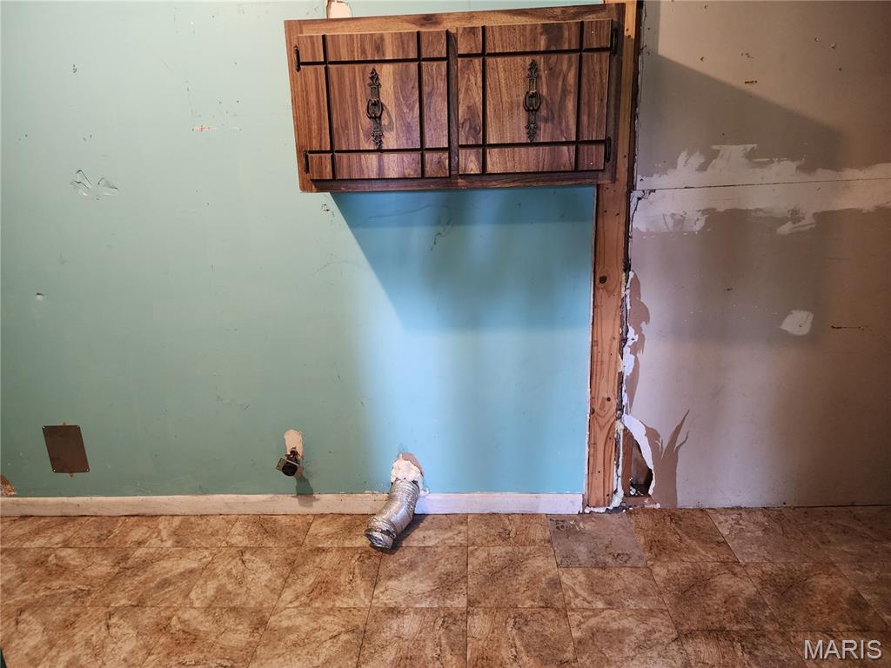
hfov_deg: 73.9
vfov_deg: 58.9
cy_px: 334
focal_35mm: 23
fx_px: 592
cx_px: 446
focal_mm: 6.4
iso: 500
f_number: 1.8
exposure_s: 1/40
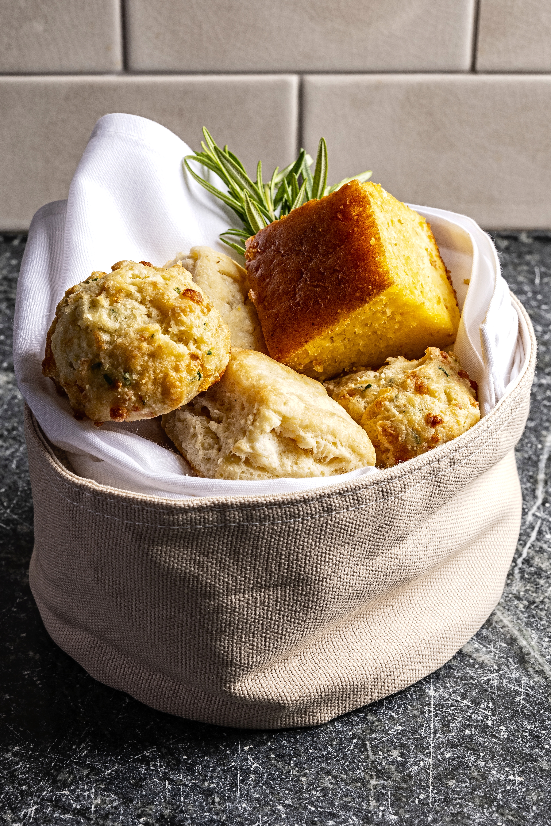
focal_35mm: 88
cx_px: 276
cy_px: 413
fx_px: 2020
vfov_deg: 23.1
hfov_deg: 15.5
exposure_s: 1/125
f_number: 16
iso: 400
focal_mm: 88
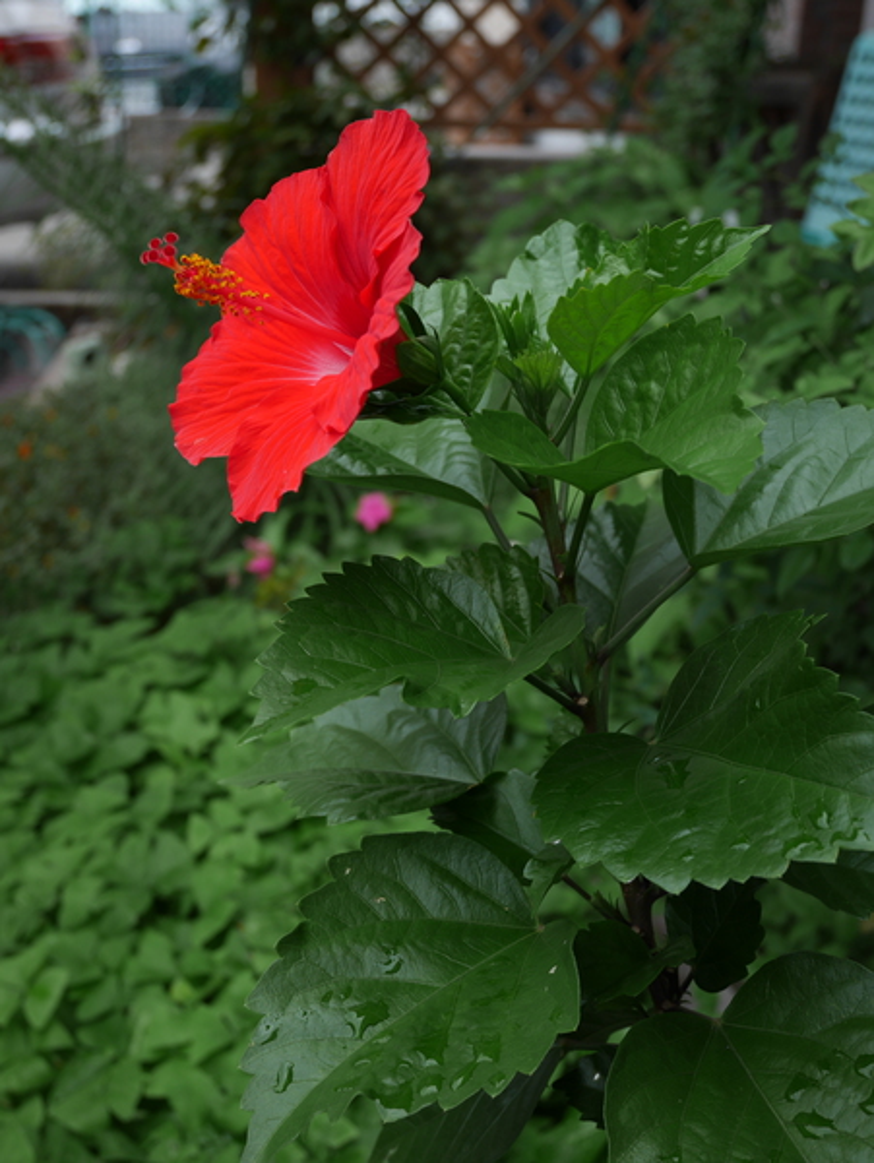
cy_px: 582
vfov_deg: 44.8
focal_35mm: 42
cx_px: 437
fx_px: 1412
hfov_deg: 34.4
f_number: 4.7
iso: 200
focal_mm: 21
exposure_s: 1/60
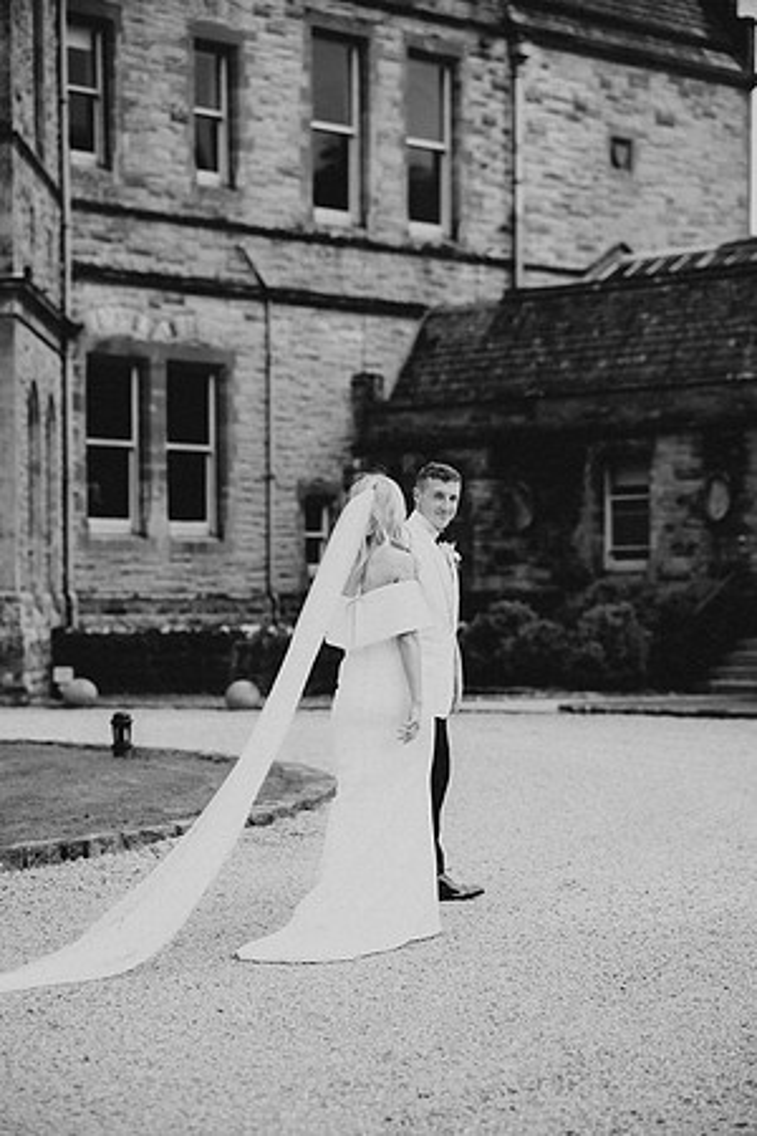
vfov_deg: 23.9
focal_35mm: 85
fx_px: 2681
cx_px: 378
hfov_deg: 16.1
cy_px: 568
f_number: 2.2
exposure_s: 1/800
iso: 100
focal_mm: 85
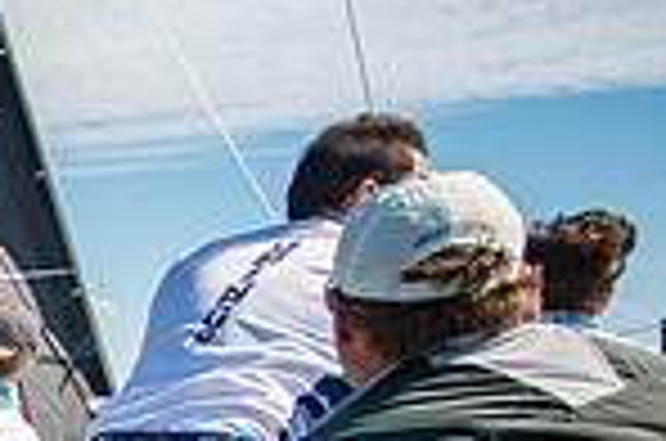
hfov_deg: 21.0
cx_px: -539
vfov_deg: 17.9
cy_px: 738
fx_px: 1181
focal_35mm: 64
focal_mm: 16
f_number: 5
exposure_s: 1/1600
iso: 320
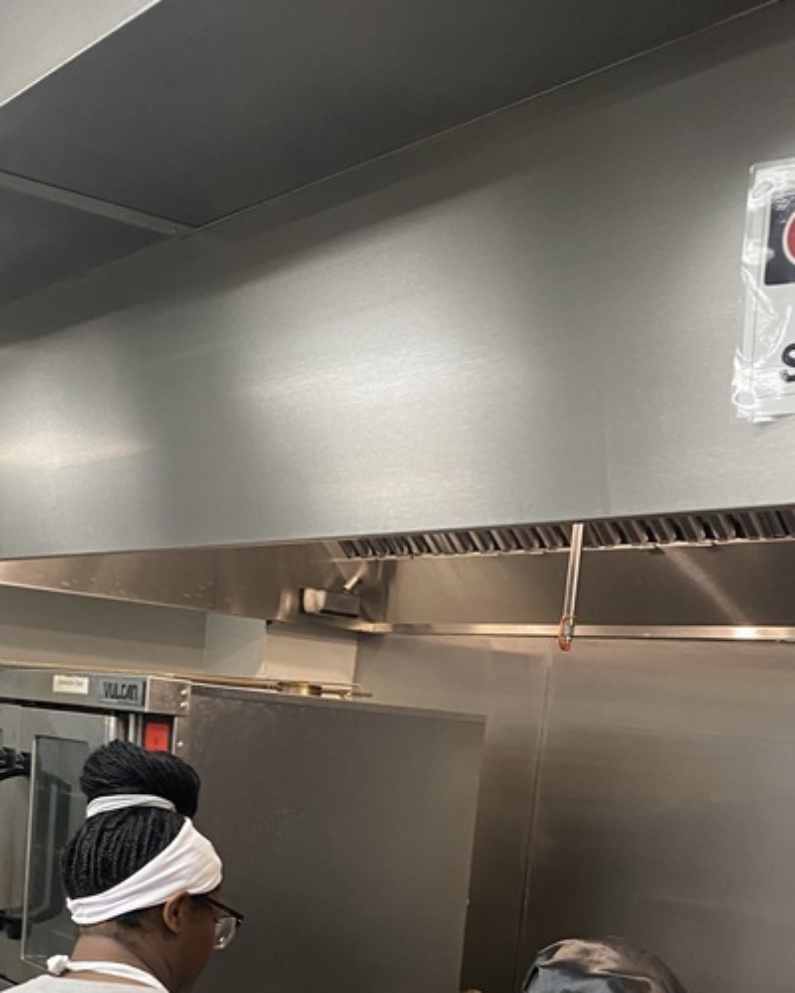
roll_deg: -4.9
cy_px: 965
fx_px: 1529
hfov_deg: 29.1
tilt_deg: -5.5
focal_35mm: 52
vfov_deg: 33.3
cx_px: 350
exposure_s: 1/60
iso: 200
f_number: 1.8
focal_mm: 4.25
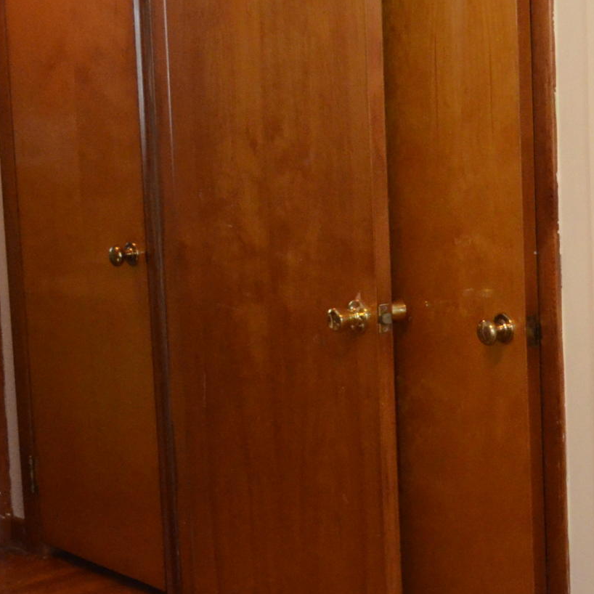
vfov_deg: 20.6
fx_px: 1631
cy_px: 202
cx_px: 792
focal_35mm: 84
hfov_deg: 19.0
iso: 2200
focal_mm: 18
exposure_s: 1/60
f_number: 3.5
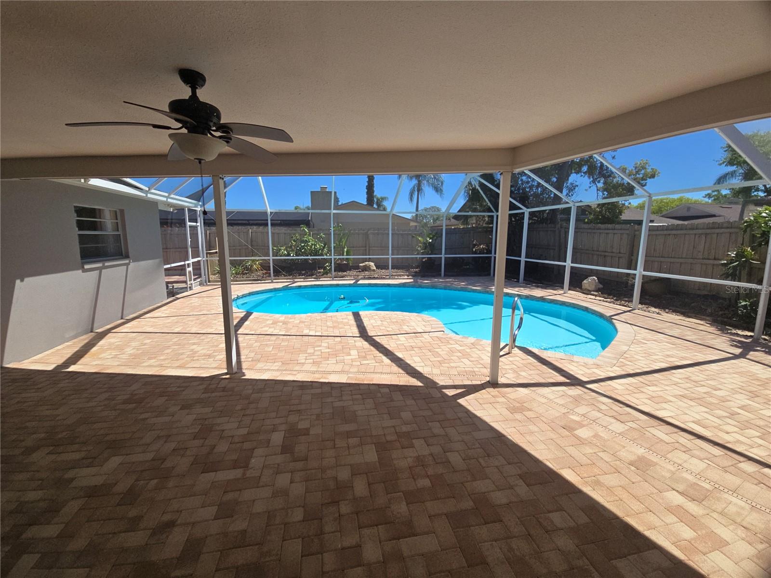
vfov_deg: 89.9
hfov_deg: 106.2
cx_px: 386
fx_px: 290
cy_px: 289
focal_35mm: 13
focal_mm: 2.2
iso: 50
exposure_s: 1/1429
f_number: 2.2
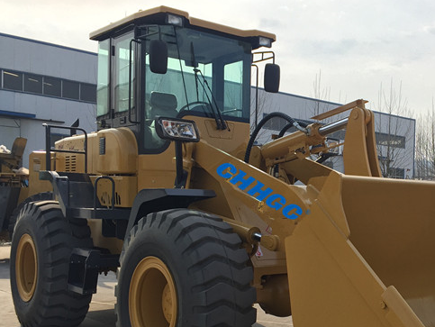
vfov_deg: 30.1
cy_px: 216
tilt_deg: -1.5
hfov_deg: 38.5
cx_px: 331
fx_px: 604
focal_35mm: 48
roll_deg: -2.9
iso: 32
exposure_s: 1/1464
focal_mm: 4.15
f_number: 2.2
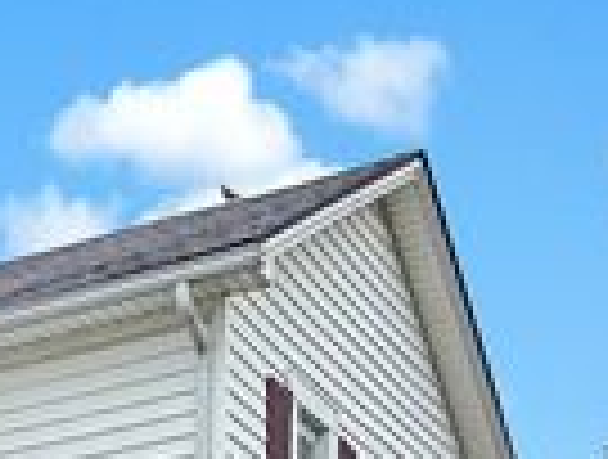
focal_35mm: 96
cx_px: -122
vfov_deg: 14.2
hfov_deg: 19.2
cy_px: 740
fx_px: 1691
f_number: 1.6
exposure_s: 1/903
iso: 50
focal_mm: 5.96
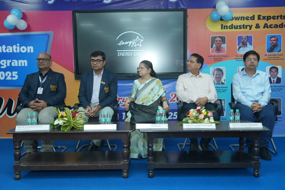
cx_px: 142
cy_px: 95
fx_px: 285
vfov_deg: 36.9
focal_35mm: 36
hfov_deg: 53.1
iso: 800
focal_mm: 36
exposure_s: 1/100
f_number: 4
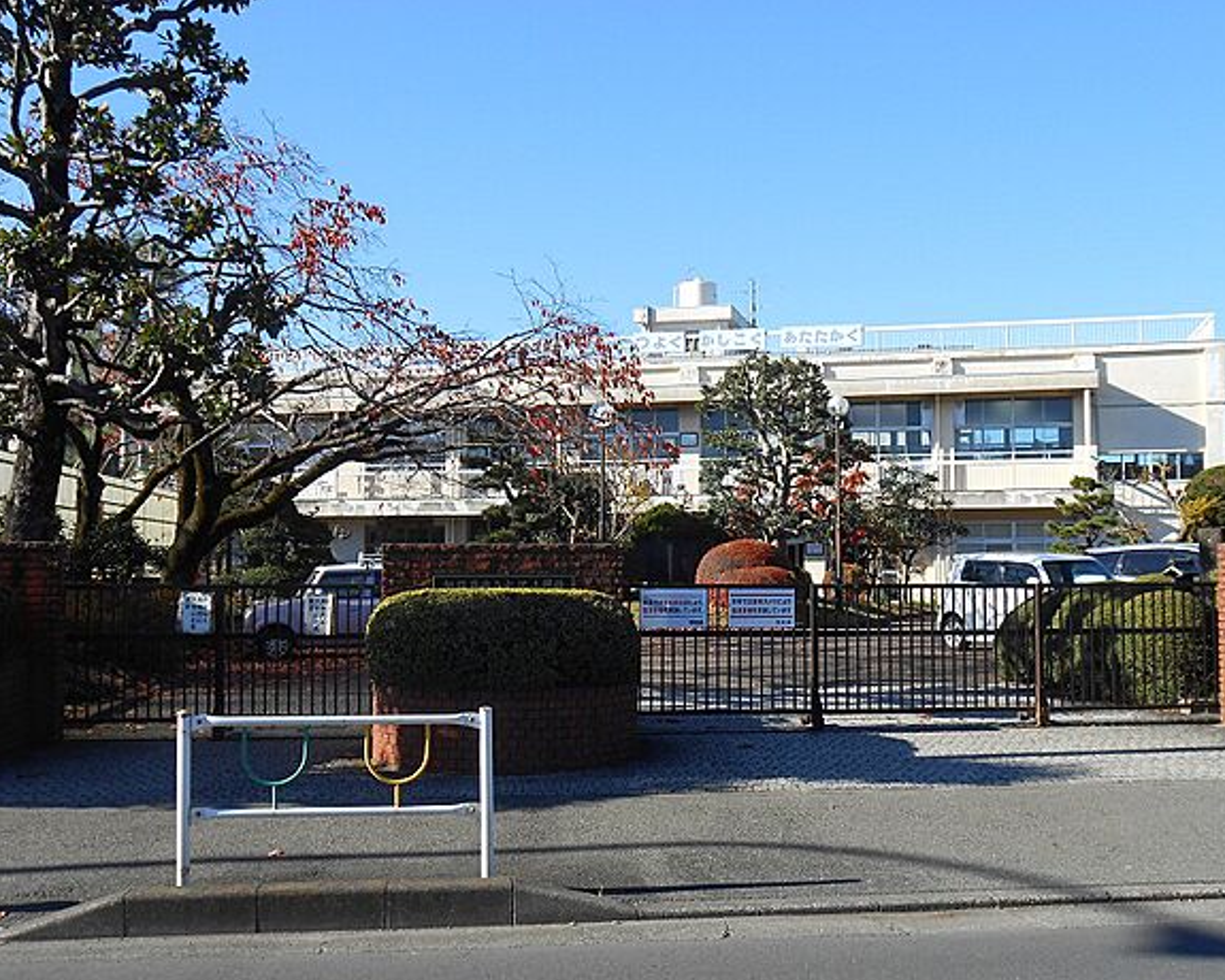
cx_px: 639
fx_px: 1450
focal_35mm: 40
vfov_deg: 37.3
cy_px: 487
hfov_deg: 45.8
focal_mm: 6.8
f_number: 4.2
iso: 80
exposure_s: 1/400
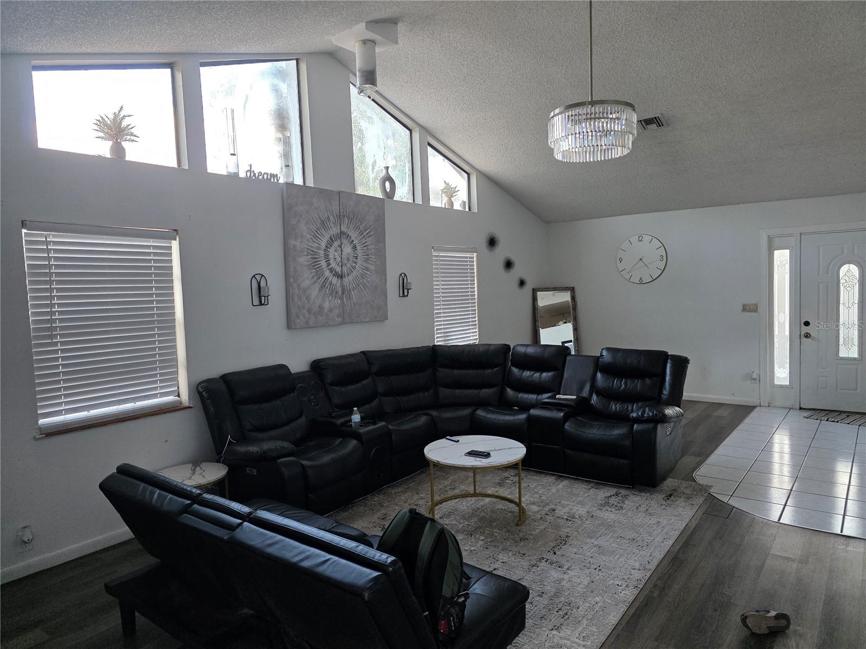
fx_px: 575
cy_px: 324
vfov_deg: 58.9
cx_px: 433
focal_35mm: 23
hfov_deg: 73.9
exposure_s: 1/180
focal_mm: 6.3
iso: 250
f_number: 1.7
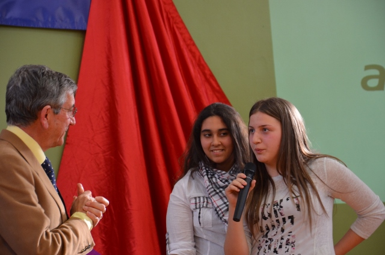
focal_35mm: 128
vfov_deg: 10.7
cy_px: 128
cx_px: 192
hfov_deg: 16.1
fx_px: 1361
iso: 800
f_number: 5.6
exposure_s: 1/30
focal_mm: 85
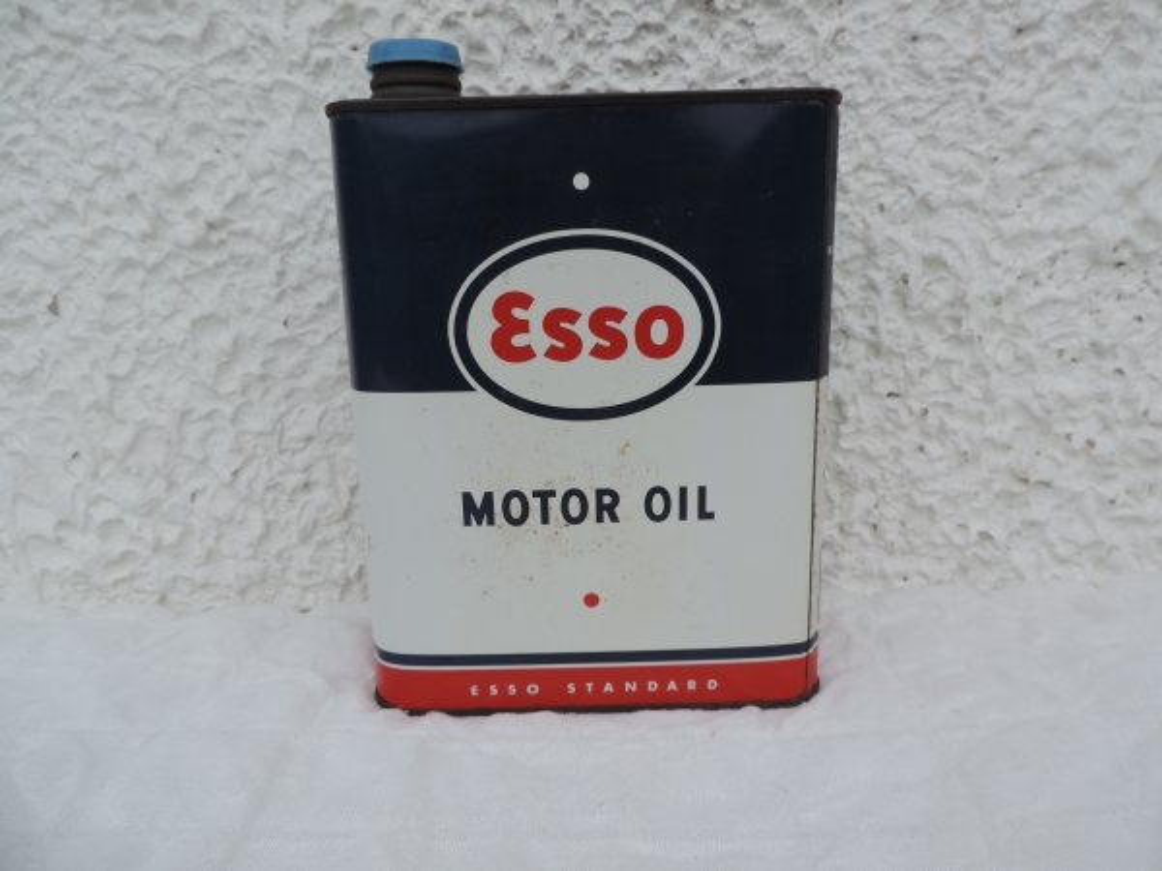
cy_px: 436
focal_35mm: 24
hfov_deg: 71.6
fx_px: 806
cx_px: 581
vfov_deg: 56.8
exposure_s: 1/250
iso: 80
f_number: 3
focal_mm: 4.3
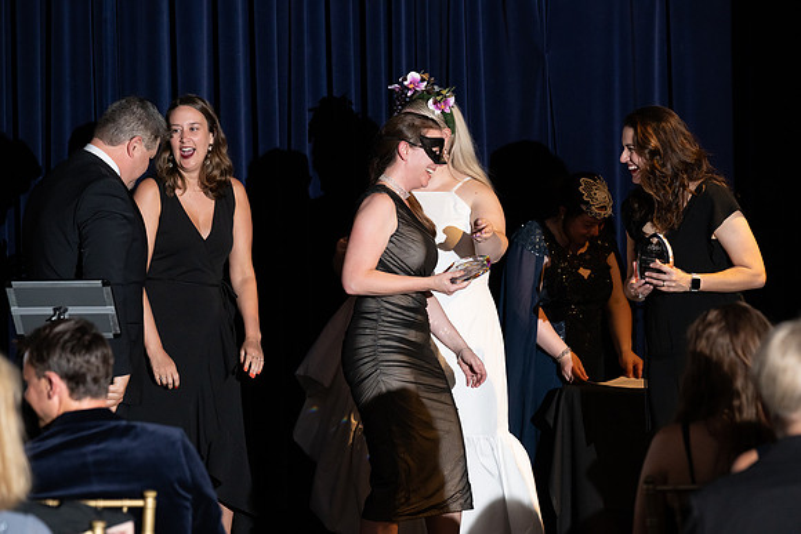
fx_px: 3338
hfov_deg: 13.7
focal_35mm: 150
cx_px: 400
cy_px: 267
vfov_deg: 9.2
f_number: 5
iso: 2500
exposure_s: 1/200
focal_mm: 150
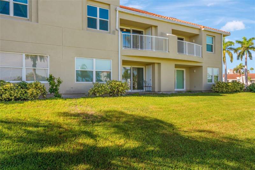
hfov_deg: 69.4
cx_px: 128
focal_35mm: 26
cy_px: 85
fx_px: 184
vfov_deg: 49.5
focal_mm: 26
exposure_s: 1/30
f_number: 16
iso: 100
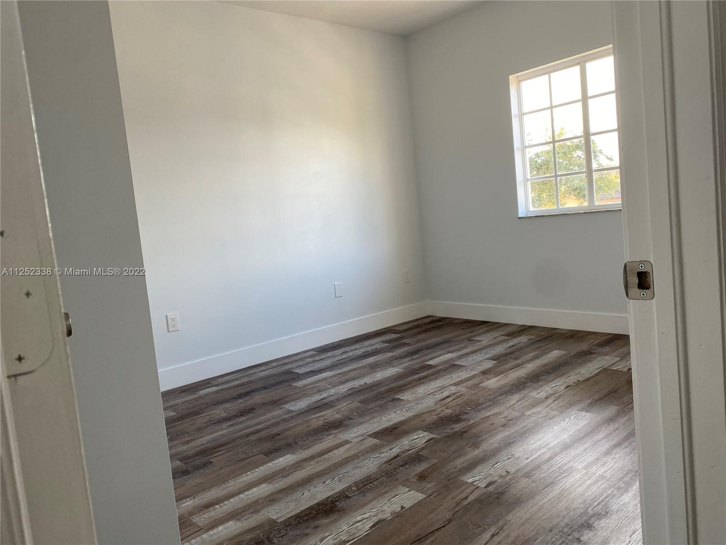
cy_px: 272
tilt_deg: -5.8
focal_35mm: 26
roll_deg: +6.7
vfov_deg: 53.1
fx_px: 545
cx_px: 363
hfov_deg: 67.3
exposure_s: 1/122
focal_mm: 4.25
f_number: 1.8
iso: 80
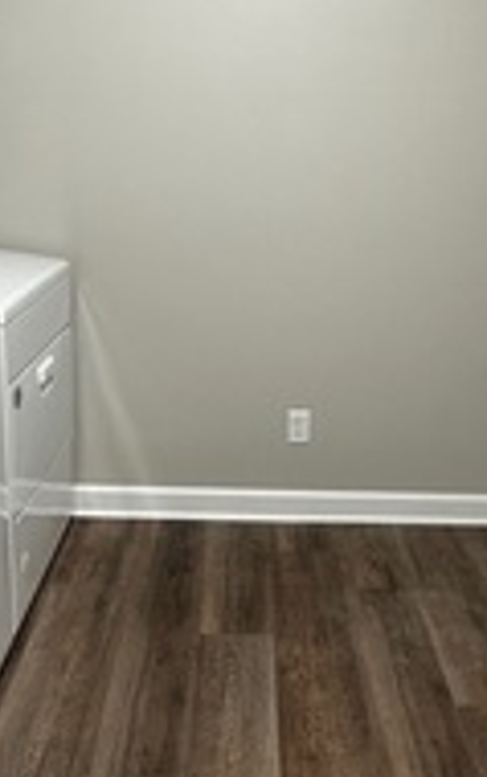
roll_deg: -2.2
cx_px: 280
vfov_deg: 50.3
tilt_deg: -16.3
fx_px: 827
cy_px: 356
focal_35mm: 39
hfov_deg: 32.8
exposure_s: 1/60
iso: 200
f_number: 2.2
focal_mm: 2.22
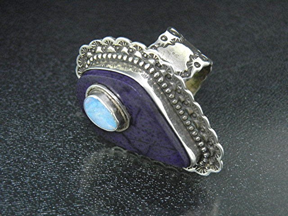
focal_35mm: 77
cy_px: 108
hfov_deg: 25.3
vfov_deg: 19.1
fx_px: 641
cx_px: 144
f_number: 8.6
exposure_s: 1/30
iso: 800
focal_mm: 13.9
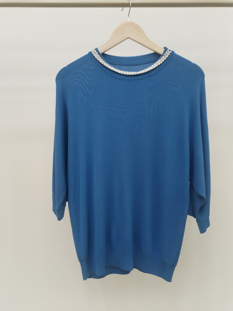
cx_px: 116
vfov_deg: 61.7
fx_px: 260
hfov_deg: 48.2
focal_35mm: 29
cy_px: 156
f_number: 1.8
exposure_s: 1/120
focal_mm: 4.75
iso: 297
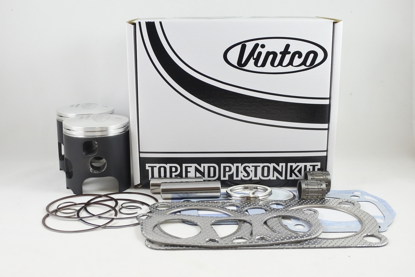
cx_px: 208
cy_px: 138
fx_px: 392
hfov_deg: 55.8
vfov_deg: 38.9
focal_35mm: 34
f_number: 3.8
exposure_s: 1/125
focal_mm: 12.6
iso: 500
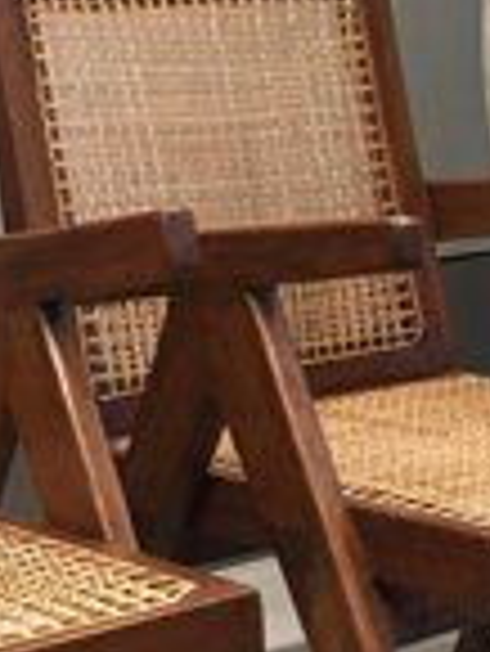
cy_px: 202
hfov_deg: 13.6
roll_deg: +0.4
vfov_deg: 18.0
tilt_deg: -7.0
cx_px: 357
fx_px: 2054
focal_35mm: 109
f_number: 2.2
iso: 160
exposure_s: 1/33
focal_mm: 4.15
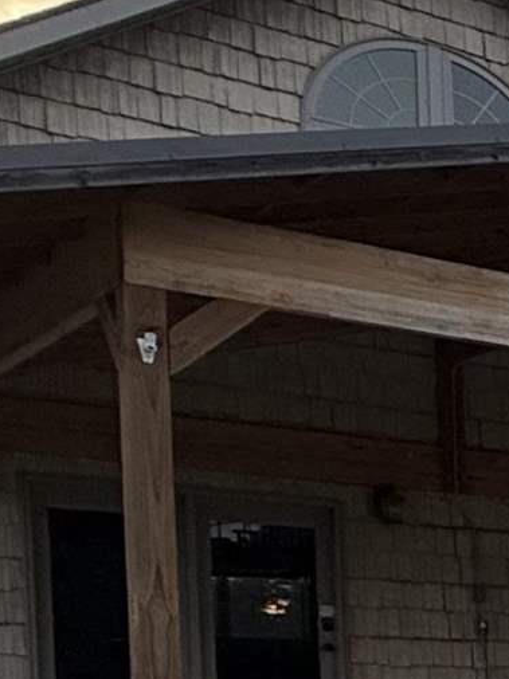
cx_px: 1518
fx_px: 1668
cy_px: 805
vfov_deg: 21.5
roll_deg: +0.2
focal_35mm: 85
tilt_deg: -2.6
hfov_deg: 11.1
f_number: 2.2
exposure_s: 1/328
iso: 50
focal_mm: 2.22
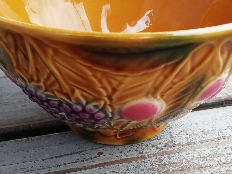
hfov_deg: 43.8
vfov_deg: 33.5
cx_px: 115
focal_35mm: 43
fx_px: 288
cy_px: 103
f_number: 2.2
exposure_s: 1/50
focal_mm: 3.21
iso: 80
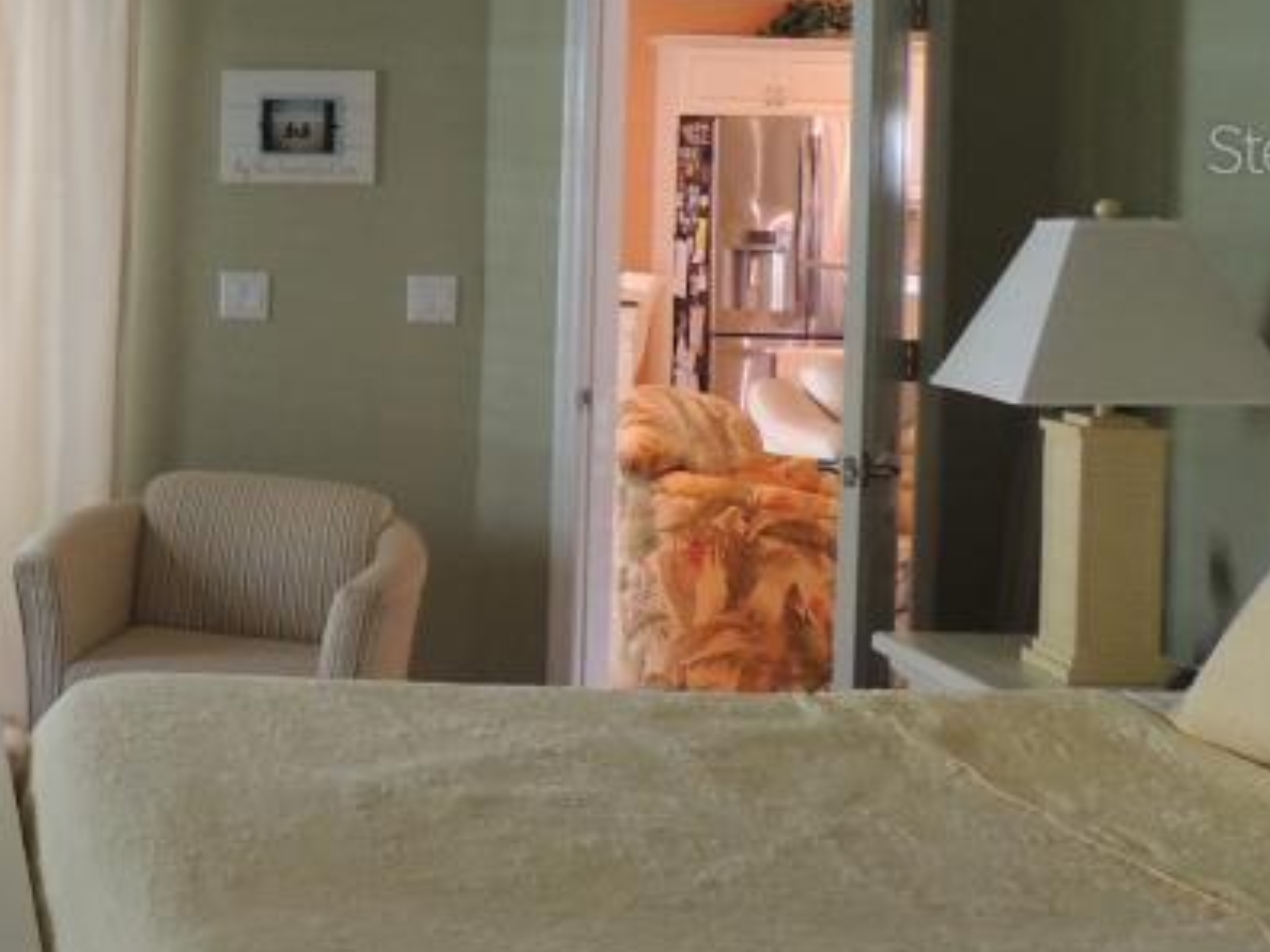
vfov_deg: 23.2
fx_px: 2275
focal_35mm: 62
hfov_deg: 28.3
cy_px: 147
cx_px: -131
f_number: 3
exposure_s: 1/20
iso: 400
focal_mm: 4.3
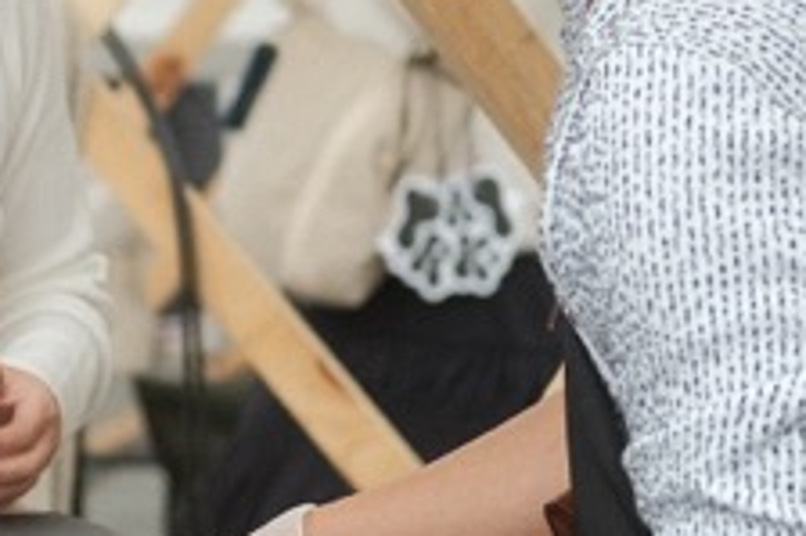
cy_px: 209
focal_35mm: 284
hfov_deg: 7.2
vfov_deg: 4.8
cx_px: -194
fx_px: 6354
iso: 160
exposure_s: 1/800
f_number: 2
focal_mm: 35
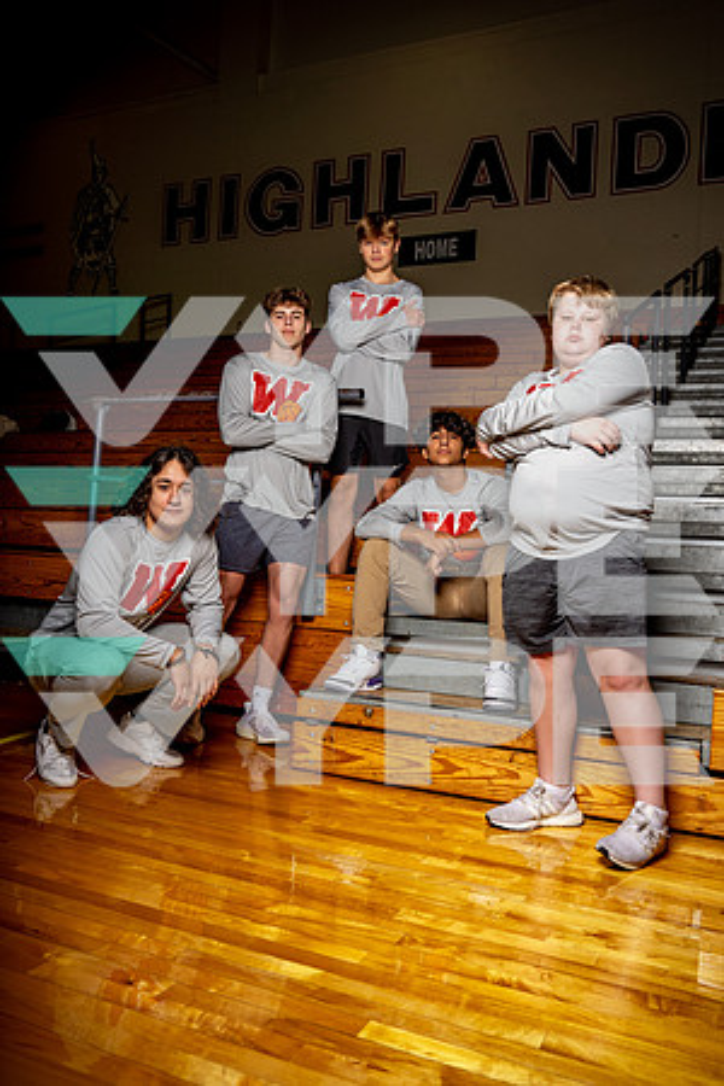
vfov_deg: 61.9
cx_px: 362
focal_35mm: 30
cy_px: 543
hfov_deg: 43.6
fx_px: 905
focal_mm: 30
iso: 200
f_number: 8
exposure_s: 1/250
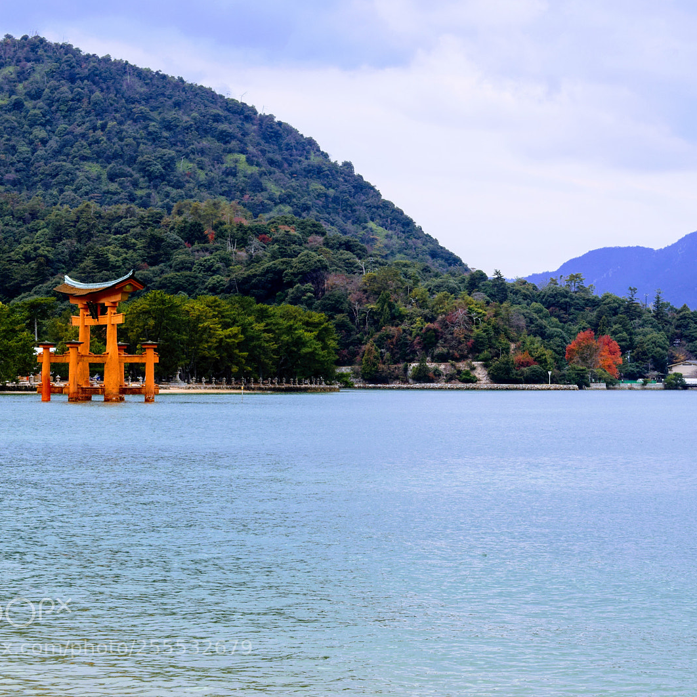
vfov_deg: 16.5
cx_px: 434
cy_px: 349
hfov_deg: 16.5
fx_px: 2407
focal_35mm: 106
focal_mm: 55
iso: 320
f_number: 8
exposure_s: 1/250
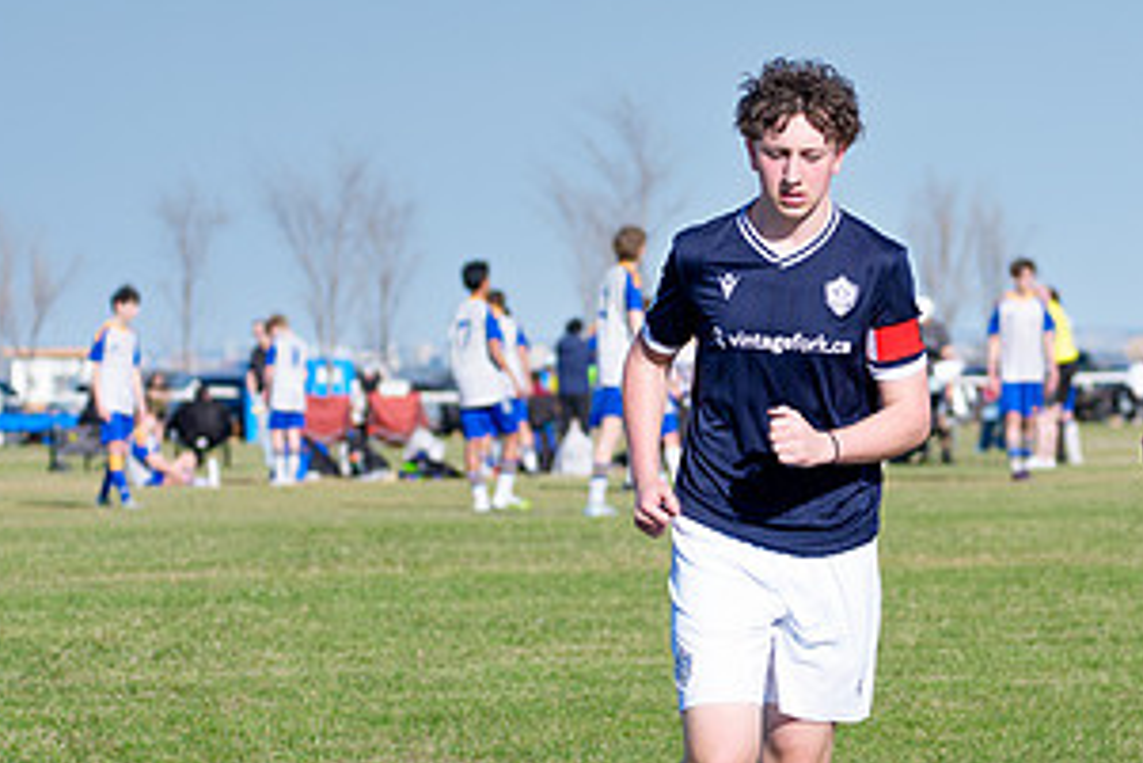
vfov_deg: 6.4
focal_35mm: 216
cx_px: 832
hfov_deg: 9.5
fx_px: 6861
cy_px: 564
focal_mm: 112
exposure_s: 1/1600
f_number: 4.5
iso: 250
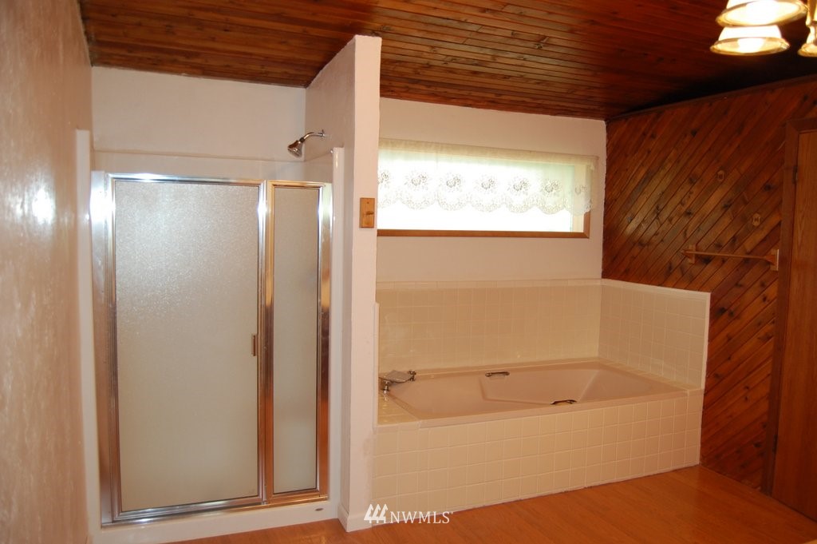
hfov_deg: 67.4
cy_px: 272
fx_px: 612
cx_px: 408
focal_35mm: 27
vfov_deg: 47.9
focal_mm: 18
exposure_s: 1/80
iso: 400
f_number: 3.5
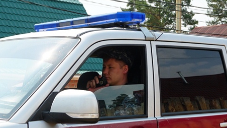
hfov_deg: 29.0
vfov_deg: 16.4
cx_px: 113
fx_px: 439
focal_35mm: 73
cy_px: 108
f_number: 5
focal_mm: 28
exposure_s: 1/500
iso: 100
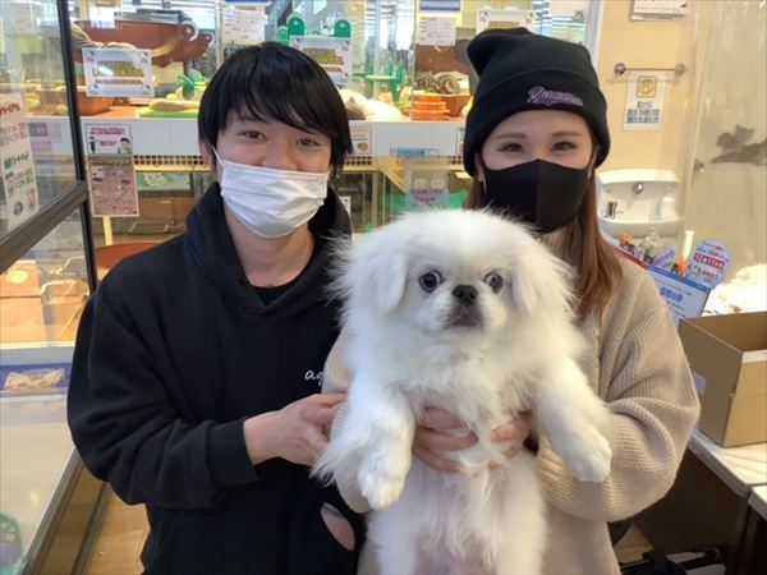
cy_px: 288
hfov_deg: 58.4
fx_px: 687
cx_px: 384
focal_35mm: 31
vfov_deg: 45.4
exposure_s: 1/60
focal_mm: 3.3
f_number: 2.4
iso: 125
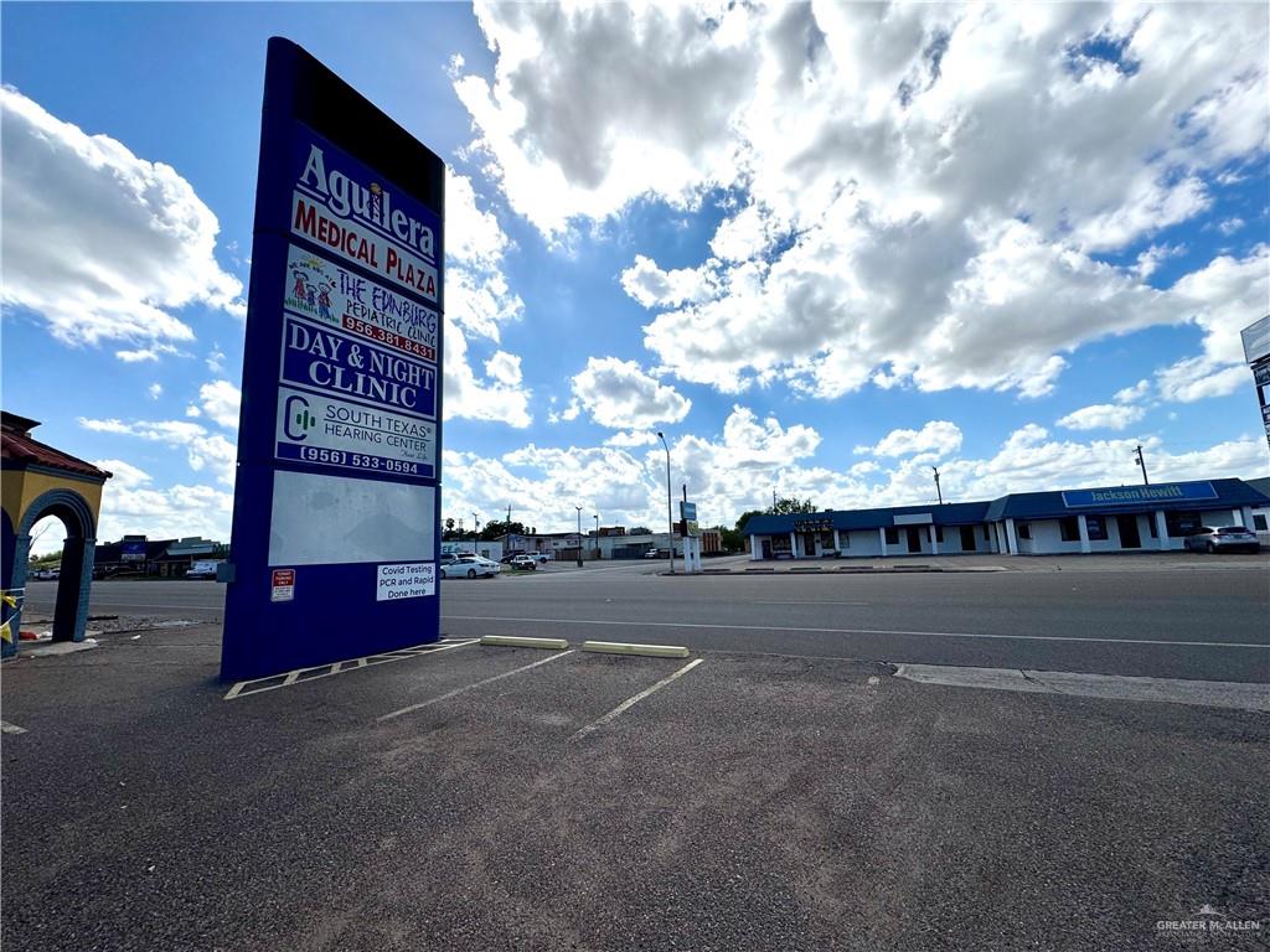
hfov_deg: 102.1
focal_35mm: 14
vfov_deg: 85.7
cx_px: 635
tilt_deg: +8.0
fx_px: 514
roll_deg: +1.7
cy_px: 476
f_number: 2.2
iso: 32
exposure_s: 1/5650
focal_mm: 2.22
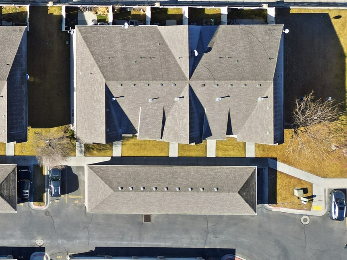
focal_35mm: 57
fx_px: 572
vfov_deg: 25.2
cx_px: -59
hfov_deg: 29.5
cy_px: 53
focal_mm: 6.7
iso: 110
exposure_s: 1/2000
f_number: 1.7
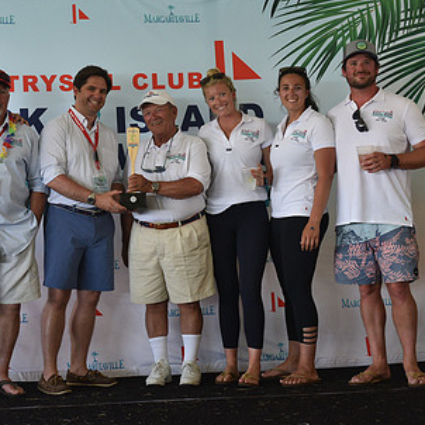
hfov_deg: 20.3
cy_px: 165
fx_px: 1181
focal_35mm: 85
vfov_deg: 20.4
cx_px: 118
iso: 640
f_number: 4
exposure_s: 1/200
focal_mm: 52
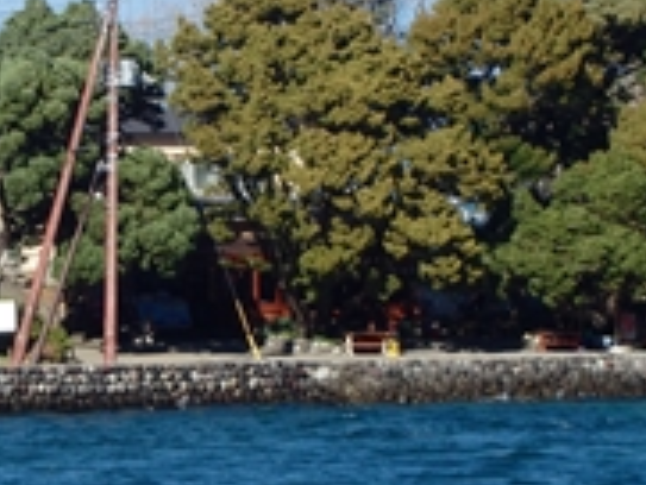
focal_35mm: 285
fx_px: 5322
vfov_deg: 5.2
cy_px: 116
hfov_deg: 6.9
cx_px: 146
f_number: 5
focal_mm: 18.5
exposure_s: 1/500
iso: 125
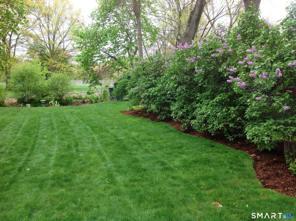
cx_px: 148
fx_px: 299
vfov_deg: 40.6
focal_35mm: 35
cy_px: 110
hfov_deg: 52.7
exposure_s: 1/120
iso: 50
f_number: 2.4
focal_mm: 4.28
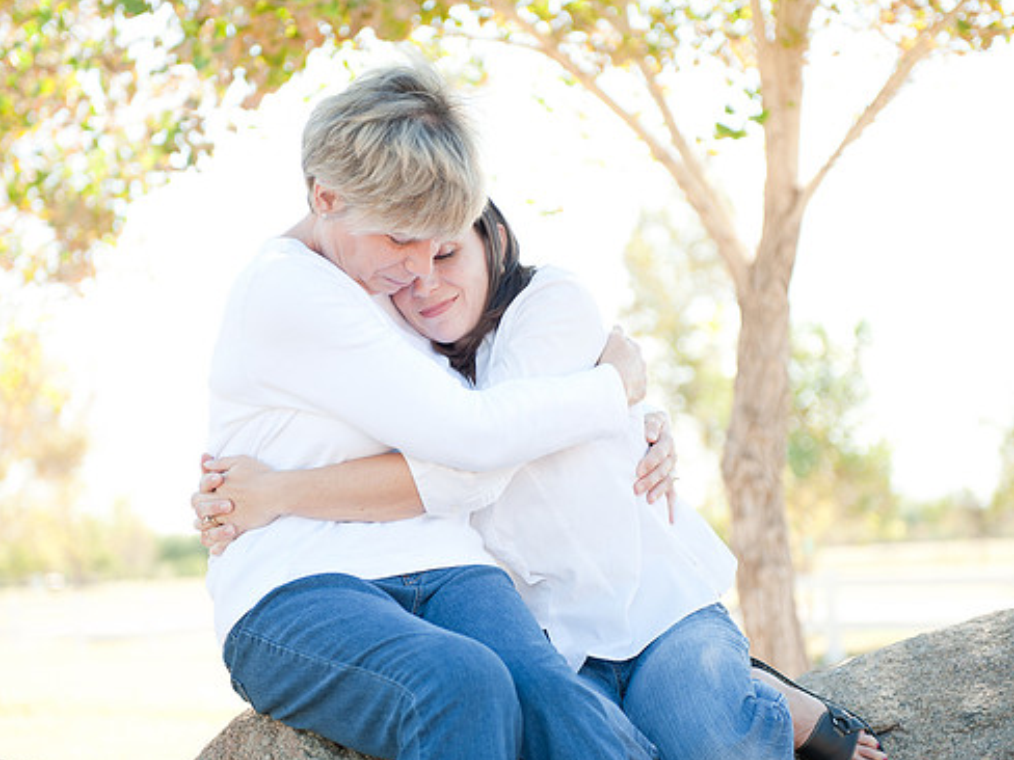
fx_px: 2343
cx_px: 484
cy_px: 374
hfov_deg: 24.4
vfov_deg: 18.4
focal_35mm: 80
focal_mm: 70
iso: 200
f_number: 2.8
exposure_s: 1/320
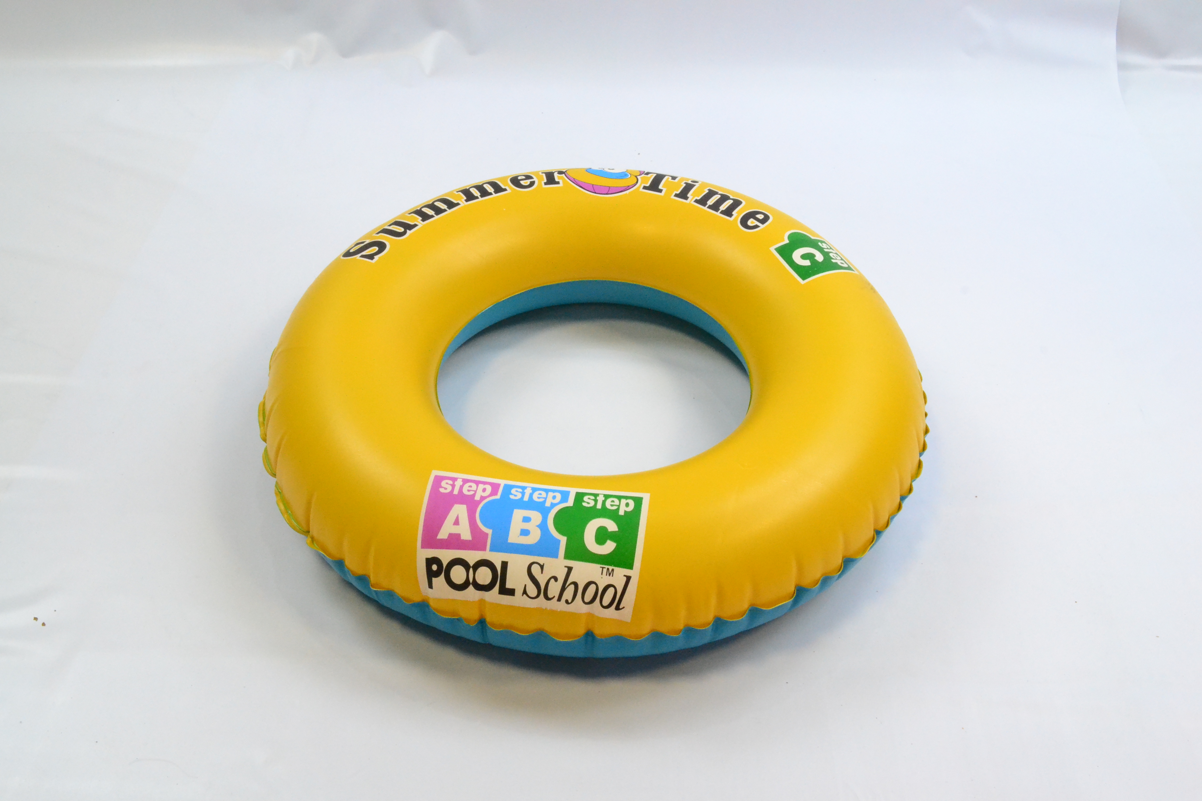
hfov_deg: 53.1
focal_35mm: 36
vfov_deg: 36.9
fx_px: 1202
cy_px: 400
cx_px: 601
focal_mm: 24
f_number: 16
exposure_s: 1/25
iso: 3200
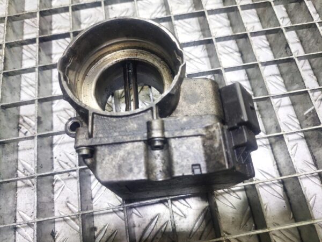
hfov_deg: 69.4
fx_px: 233
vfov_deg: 54.9
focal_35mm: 25
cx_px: 161
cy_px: 121
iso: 250
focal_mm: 5.23
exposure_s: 1/50
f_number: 1.8
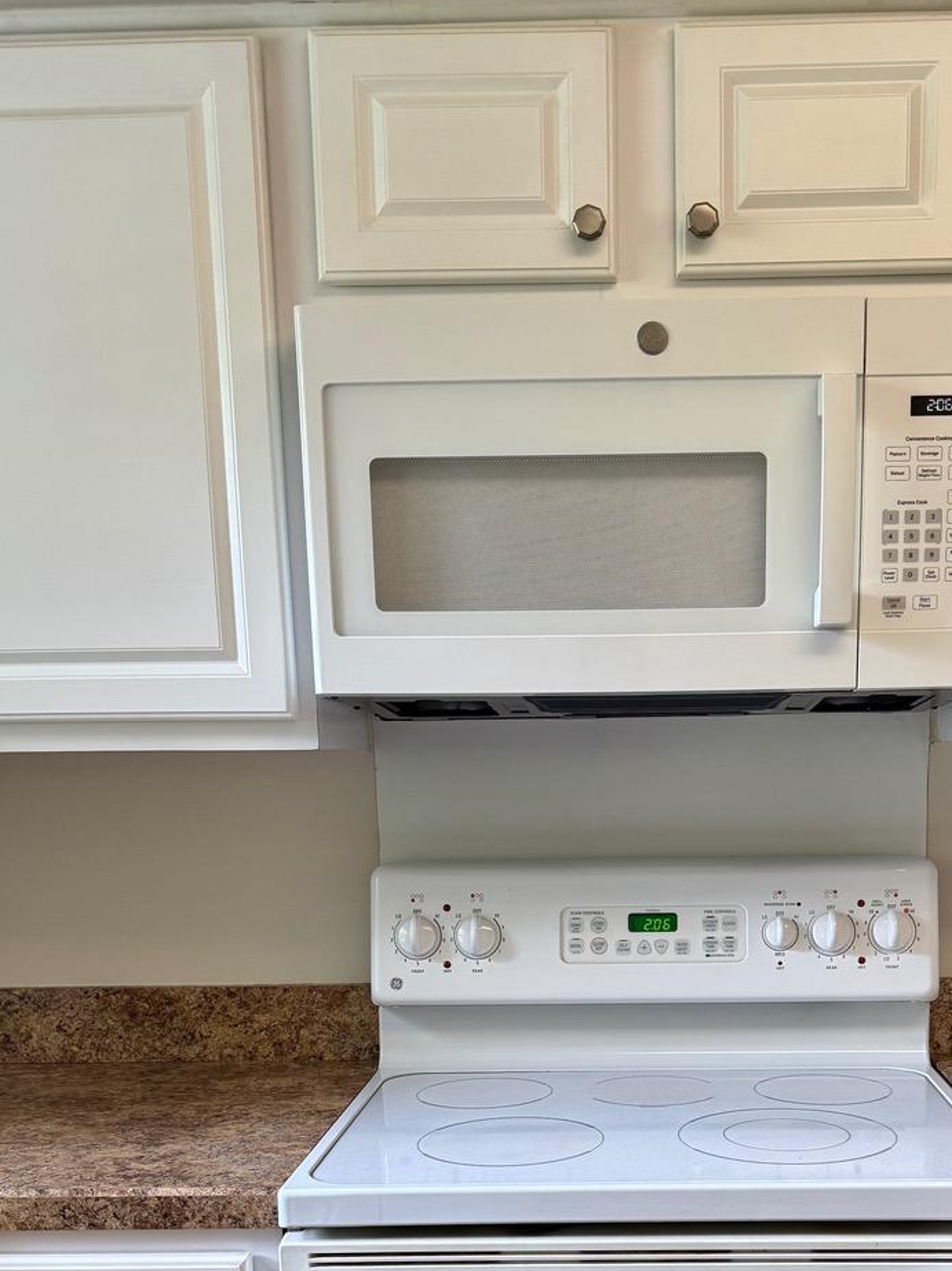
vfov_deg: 44.4
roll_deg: +0.5
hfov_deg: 35.6
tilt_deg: -10.9
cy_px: 1031
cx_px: 627
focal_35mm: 40
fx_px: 1467
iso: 200
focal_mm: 6.76
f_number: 1.78
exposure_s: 1/120
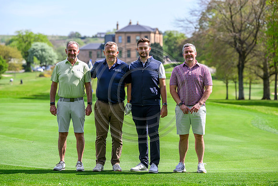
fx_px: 850
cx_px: 139
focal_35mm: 110
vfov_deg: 12.5
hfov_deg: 18.6
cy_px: 93
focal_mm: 110
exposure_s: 1/1600
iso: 500
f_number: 4
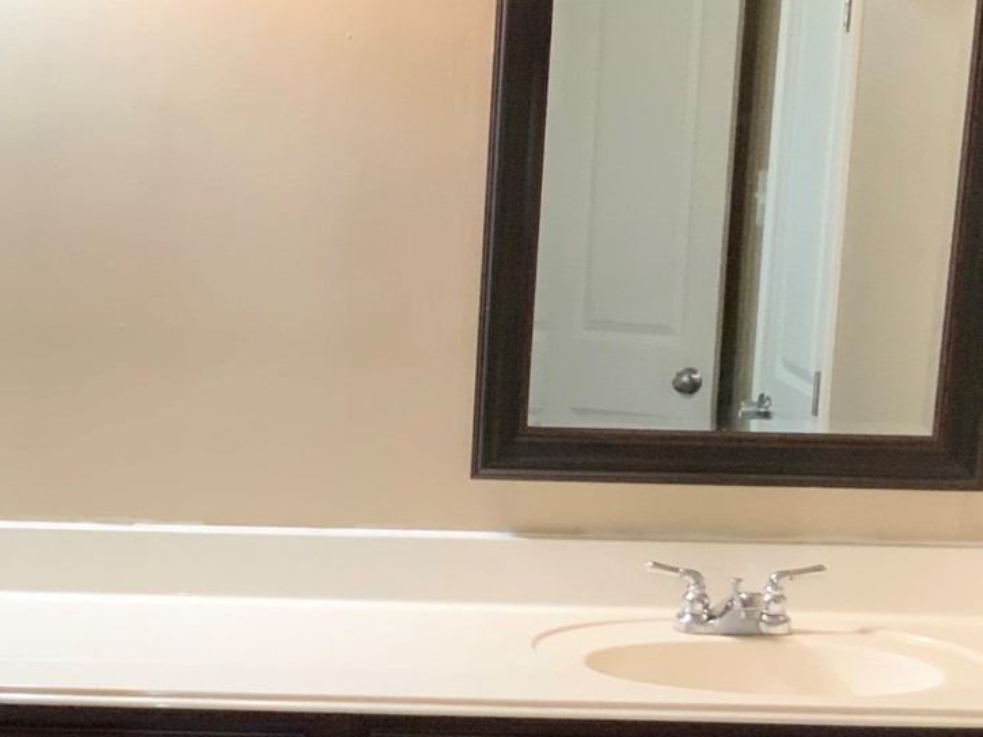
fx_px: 2329
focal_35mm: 82
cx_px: 213
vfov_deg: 17.7
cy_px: 692
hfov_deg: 23.5
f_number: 1.8
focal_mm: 3
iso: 160
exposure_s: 1/60
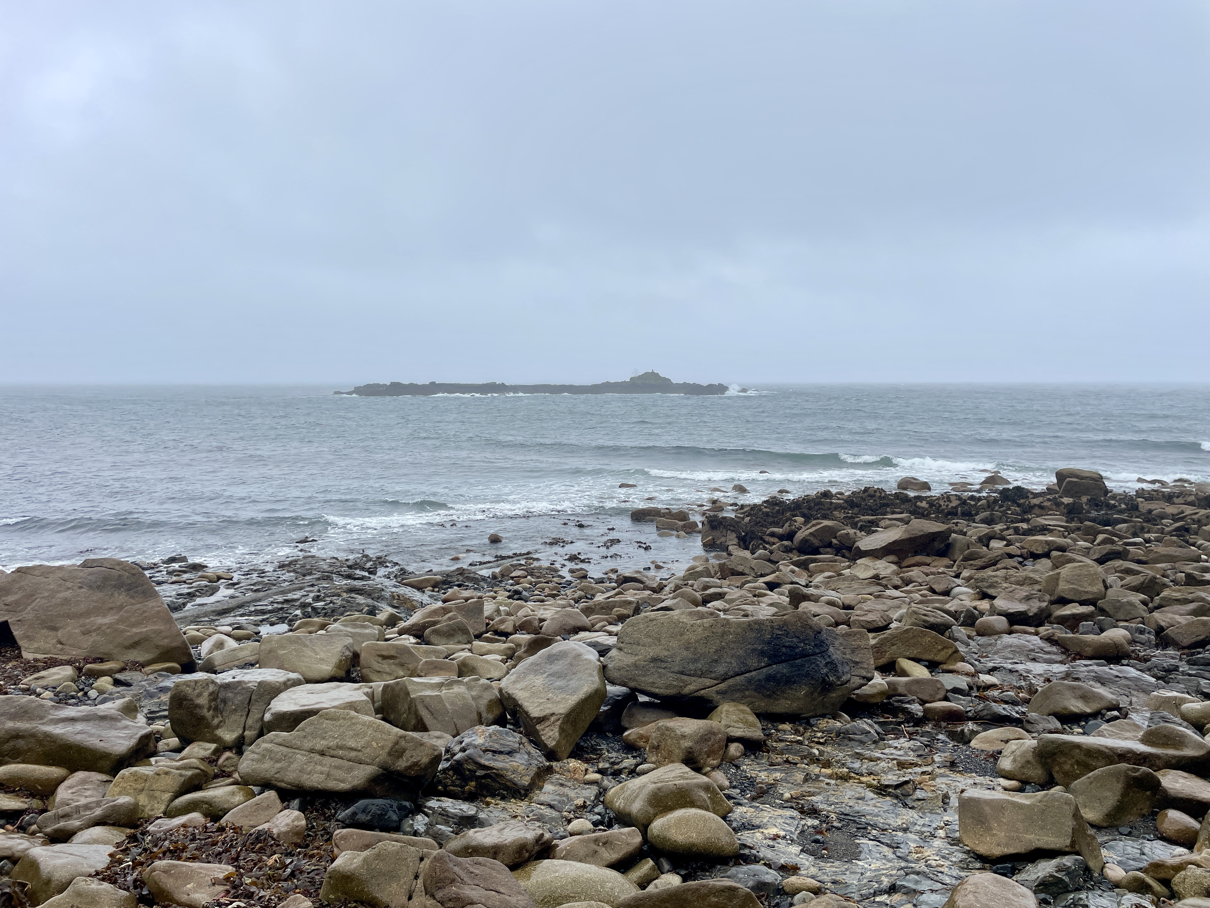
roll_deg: -0.2
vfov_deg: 53.1
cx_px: 605
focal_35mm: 26
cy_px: 454
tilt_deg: -4.2
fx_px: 909
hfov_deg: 67.3
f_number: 1.6
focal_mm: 4.2
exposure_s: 1/1742
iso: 32
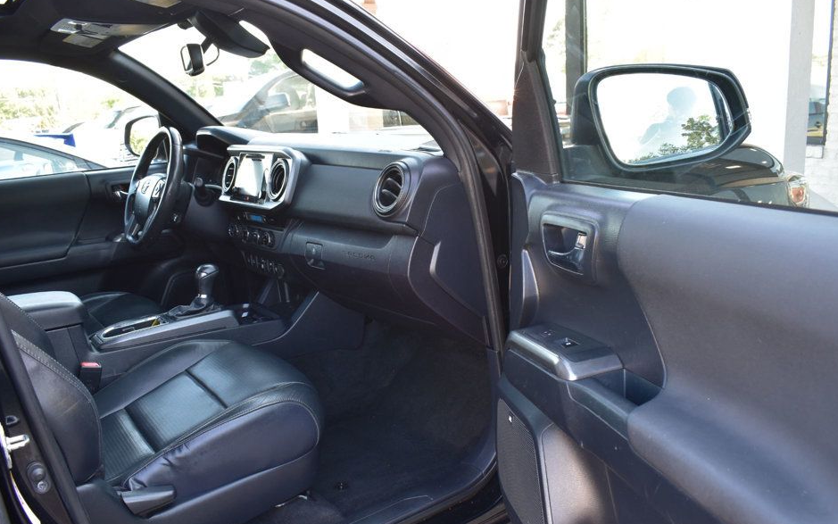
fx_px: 685
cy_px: 292
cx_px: 405
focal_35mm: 30
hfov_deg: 62.9
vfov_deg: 41.8
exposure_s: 1/30
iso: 400
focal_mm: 18
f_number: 7.1
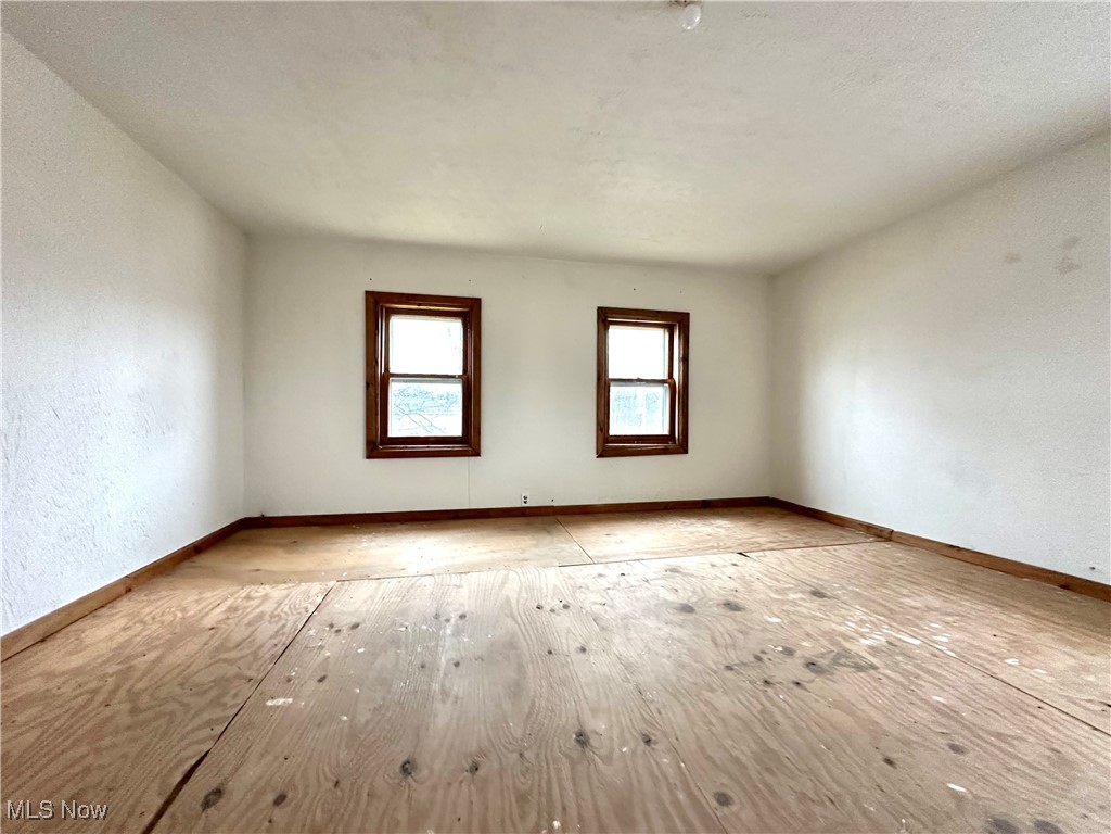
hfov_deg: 102.1
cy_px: 417
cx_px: 556
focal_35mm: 14
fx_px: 449
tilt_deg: -0.1
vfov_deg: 85.7
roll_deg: -0.7
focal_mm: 2.22
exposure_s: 1/60
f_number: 2.2
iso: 500
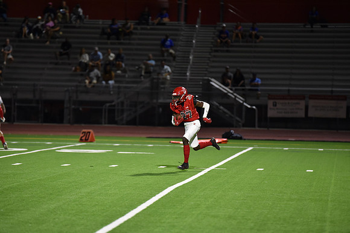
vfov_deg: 6.9
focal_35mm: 200
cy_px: 116
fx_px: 1945
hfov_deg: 10.3
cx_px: 175
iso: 3200
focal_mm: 200
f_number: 2.8
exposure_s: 1/500
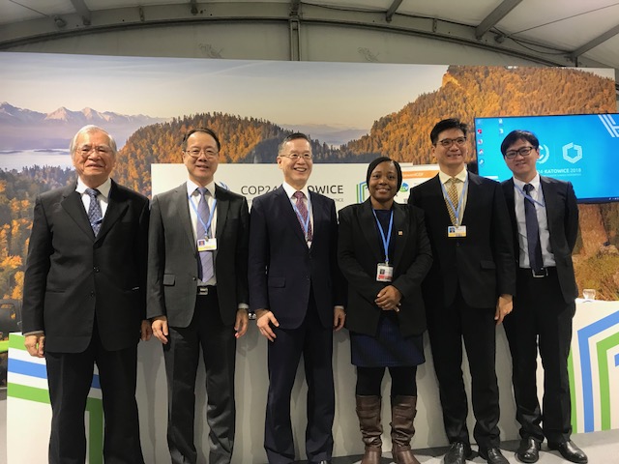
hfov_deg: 63.4
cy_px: 232
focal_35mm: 28
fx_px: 501
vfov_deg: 49.7
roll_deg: +1.6
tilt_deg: +2.4
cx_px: 310
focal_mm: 3.99
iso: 32
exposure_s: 1/25
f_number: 1.8
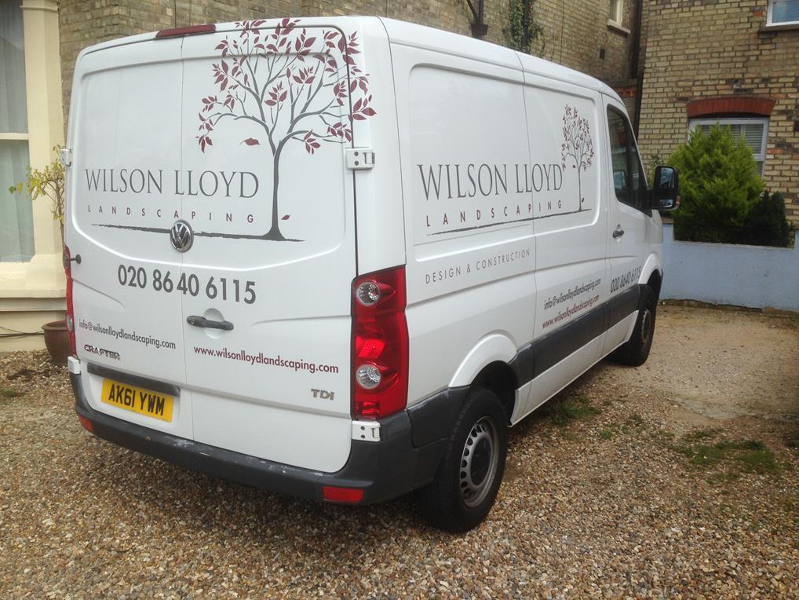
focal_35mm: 33
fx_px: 762
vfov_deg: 43.0
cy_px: 300
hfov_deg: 55.3
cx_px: 400
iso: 50
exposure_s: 1/1427
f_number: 2.4
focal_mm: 4.12
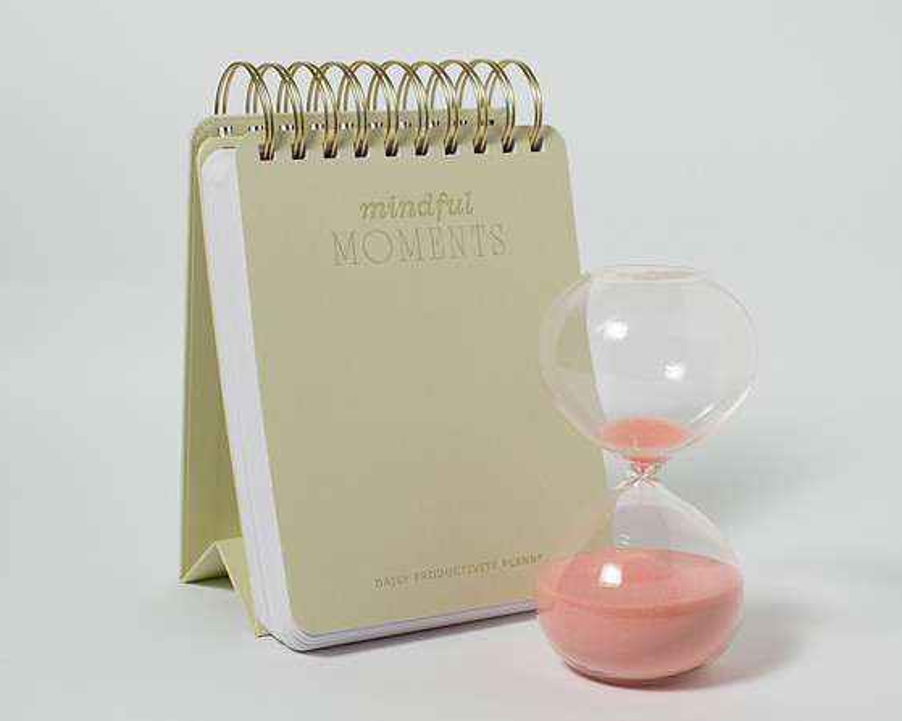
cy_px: 414
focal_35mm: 66
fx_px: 1762
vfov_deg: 23.1
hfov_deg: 28.7
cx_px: 481
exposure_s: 1/200
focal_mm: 50
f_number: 9
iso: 200
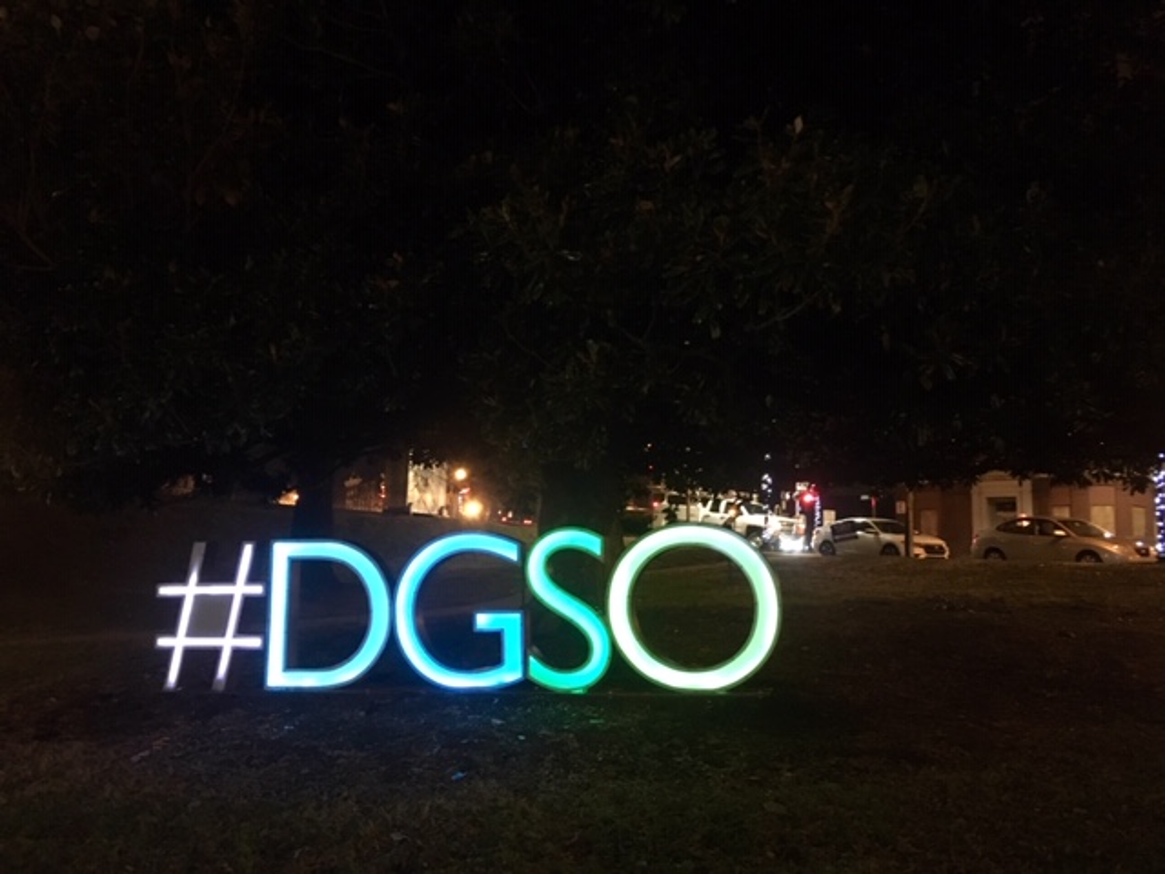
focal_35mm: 29
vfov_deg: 48.2
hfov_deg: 61.7
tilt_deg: +8.2
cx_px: 582
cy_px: 437
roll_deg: -1.3
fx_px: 976
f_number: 2.2
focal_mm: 4.15
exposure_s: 1/15
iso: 500
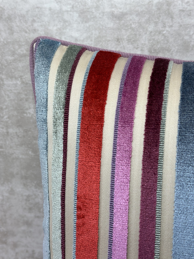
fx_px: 359
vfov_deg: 39.7
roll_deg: +1.1
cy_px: 130
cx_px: 97
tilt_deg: -17.9
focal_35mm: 48
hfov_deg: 30.3
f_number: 1.78
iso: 80
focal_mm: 6.86
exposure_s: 1/227
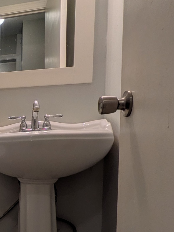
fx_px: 275
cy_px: 160
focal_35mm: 41
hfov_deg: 27.1
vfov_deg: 44.9
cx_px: -73
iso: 65
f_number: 2.2
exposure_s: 1/120
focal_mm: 1.85
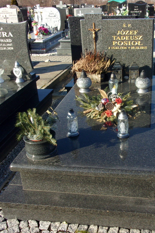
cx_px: 112
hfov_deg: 31.4
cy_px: 120
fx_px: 271
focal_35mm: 42
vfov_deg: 46.4
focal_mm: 5.1
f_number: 10.8
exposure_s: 1/42
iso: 80
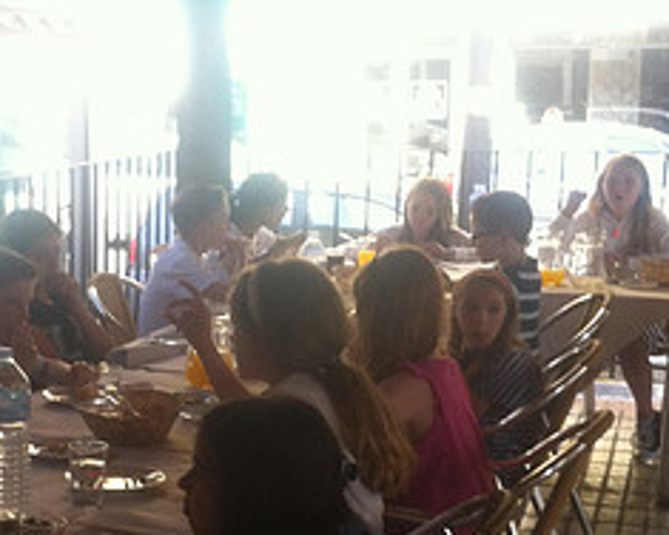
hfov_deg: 22.4
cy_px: 448
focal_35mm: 84
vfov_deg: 18.1
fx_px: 1663
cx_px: 134
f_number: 2.8
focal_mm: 3.85
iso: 100
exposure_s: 1/100
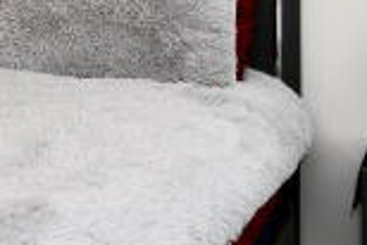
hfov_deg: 27.0
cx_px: -45
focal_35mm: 68
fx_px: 694
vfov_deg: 19.1
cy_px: -38
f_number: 6.3
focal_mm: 14
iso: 640
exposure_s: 1/60
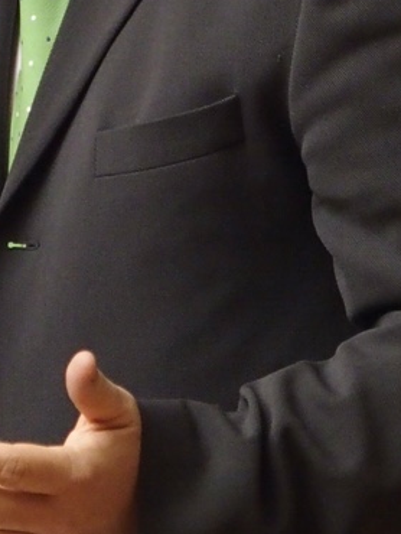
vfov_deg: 3.1
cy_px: 59
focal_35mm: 629
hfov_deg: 2.4
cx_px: -48
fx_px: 9704
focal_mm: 38.6
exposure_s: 1/100
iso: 800
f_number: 2.8
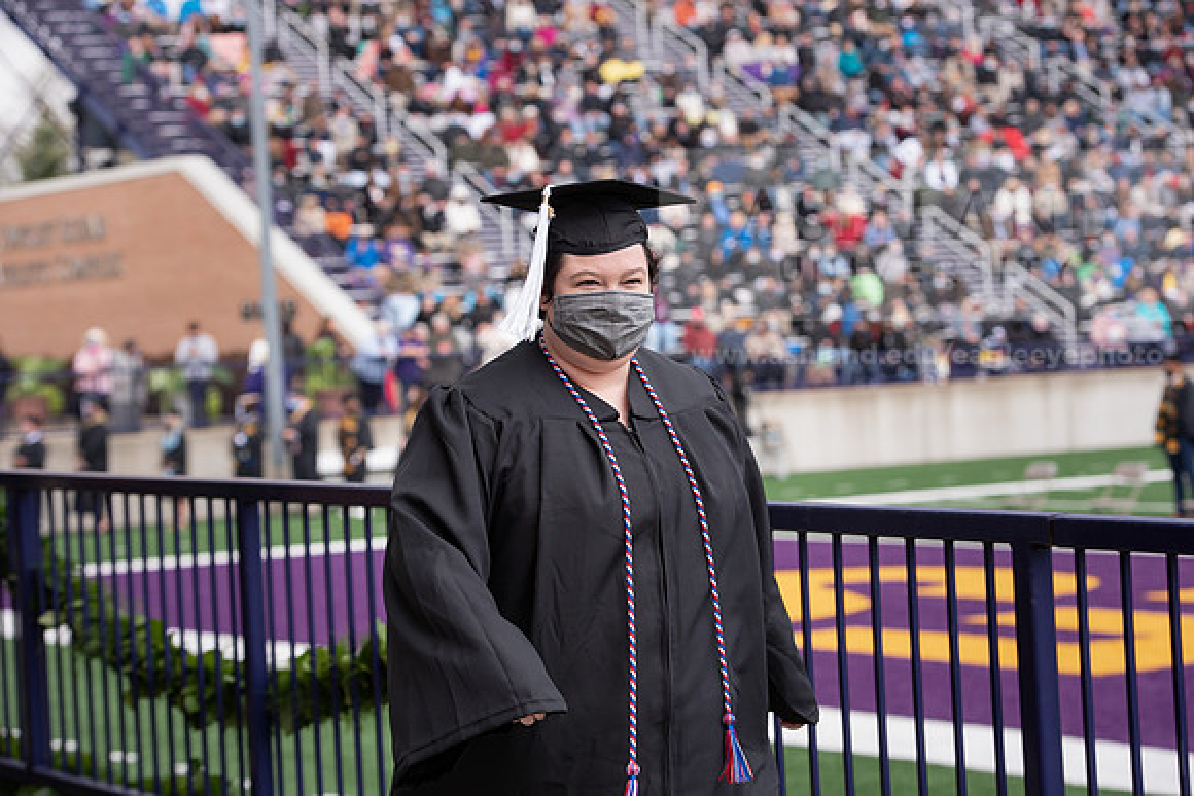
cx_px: 597
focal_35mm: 100
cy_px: 398
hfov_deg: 20.4
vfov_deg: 13.7
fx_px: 3317
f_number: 5.6
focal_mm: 100
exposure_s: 1/250
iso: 200
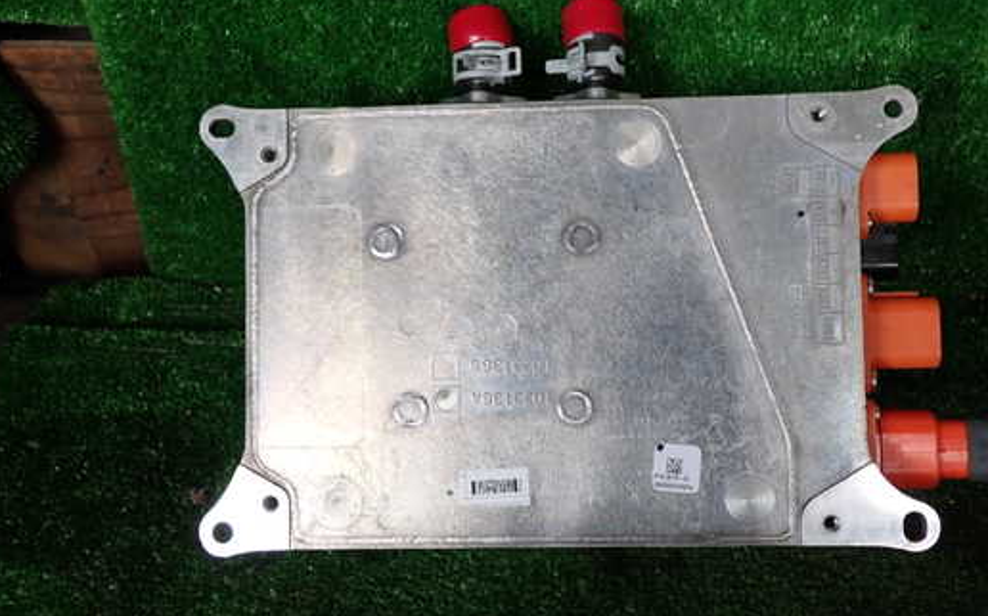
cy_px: 272
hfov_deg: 52.6
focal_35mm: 37
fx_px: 996
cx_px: 553
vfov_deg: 34.4
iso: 160
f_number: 2.3
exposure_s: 1/60
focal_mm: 5.4
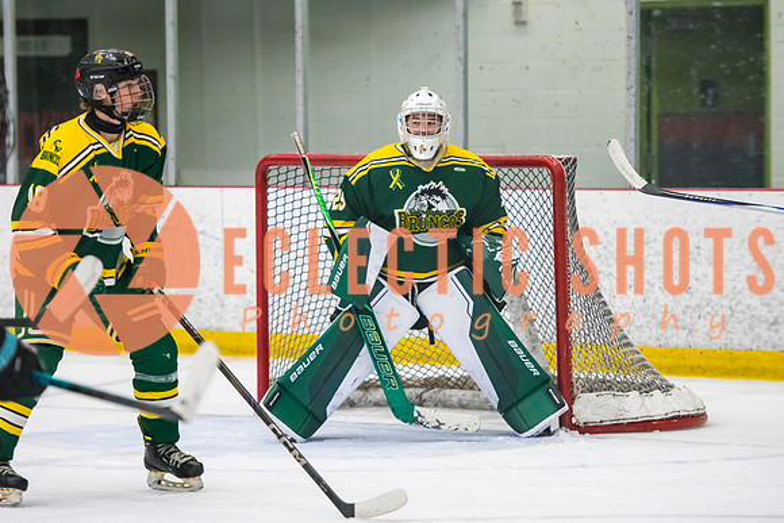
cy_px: 244
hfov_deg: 10.4
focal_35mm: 197
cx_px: 407
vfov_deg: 7.0
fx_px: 4293
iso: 2500
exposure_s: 1/640
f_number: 3.2
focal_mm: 145
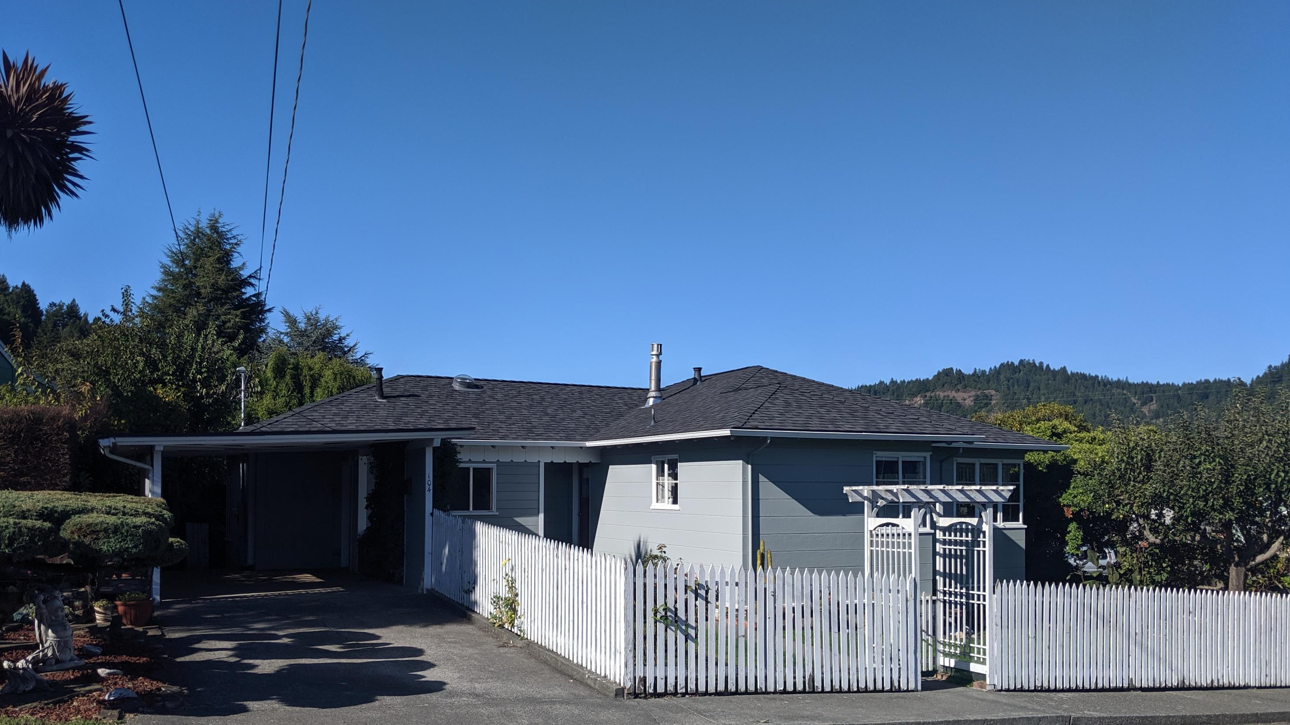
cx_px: 653
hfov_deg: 64.3
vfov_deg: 38.6
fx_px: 1026
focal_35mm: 30
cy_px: 467
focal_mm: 4.44
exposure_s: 1/4673
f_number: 1.8
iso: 58
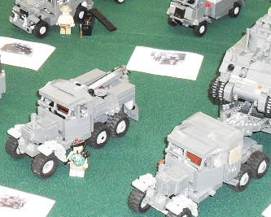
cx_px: 20
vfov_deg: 14.5
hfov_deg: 17.9
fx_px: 843
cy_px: 16
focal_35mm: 105
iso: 200
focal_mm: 6.3
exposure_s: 1/45
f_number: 3.2
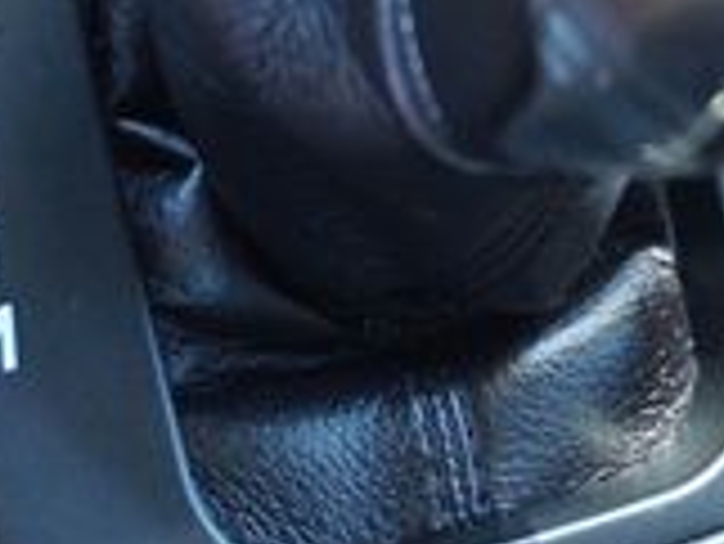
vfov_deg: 10.8
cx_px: 256
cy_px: -270
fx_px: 2761
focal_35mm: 132
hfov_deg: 14.9
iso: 1000
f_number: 4
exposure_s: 1/60
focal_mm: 23
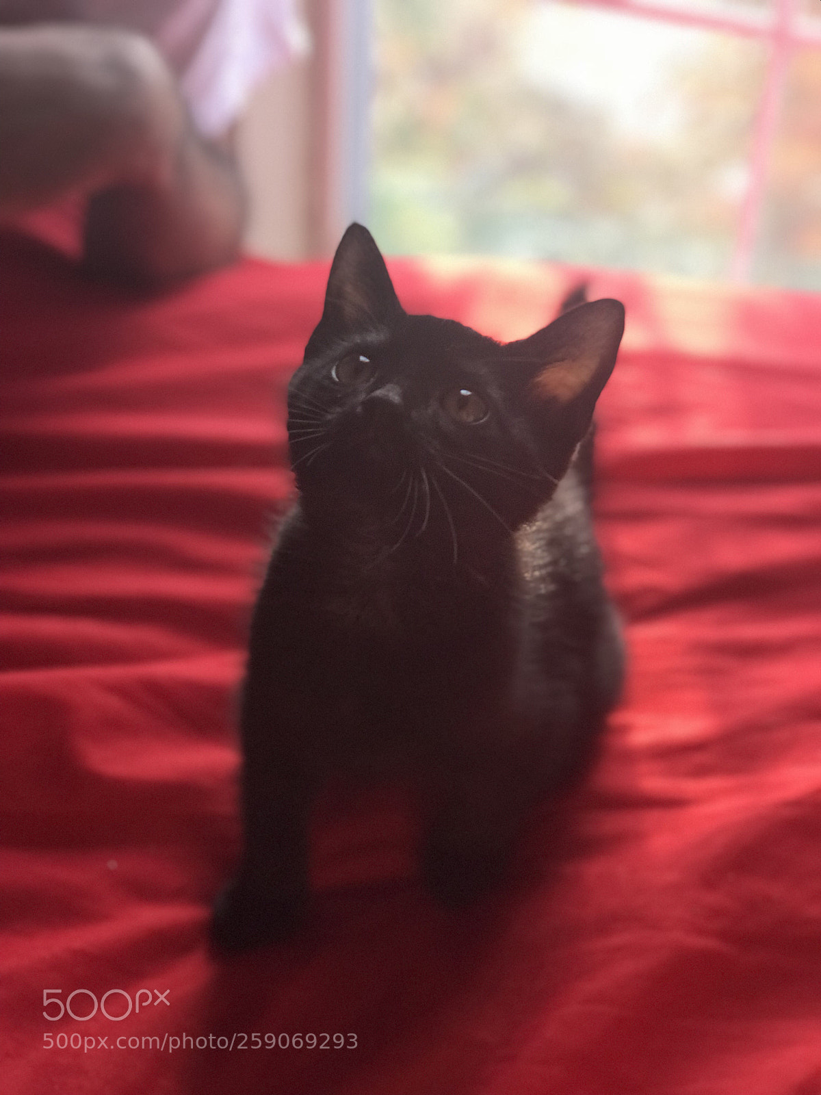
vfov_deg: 33.8
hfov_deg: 25.7
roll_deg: -3.3
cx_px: 410
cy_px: 548
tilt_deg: -38.9
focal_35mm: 57
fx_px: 1803
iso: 160
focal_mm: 6.6
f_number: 2.8
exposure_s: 1/94
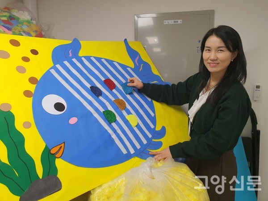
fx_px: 201
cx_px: 134
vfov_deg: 53.1
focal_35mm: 26
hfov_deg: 67.3
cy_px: 100
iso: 125
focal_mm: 4.3
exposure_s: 1/120
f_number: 2.4
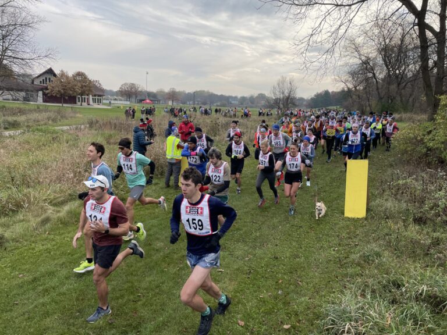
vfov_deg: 53.1
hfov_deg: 67.3
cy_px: 168
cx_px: 224
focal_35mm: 26
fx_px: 336
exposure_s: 1/1114
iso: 32
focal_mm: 4.2
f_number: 1.6
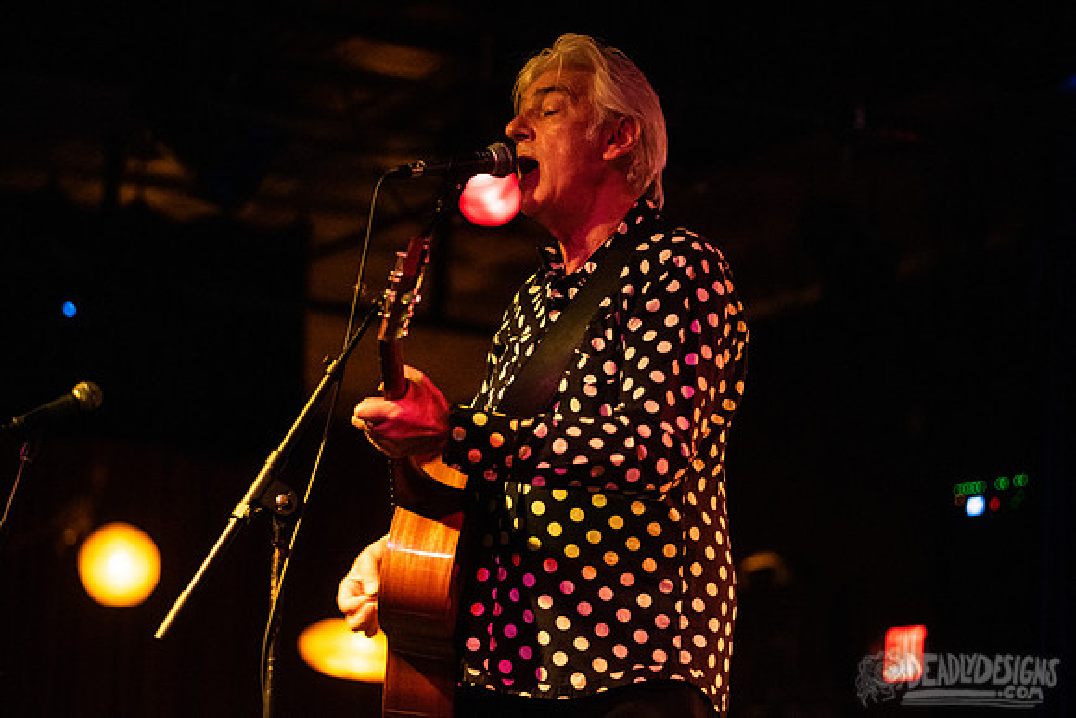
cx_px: 538
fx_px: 3288
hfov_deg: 18.6
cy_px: 359
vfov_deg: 12.5
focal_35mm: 110
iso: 3200
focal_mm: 110
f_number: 2.8
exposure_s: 1/50
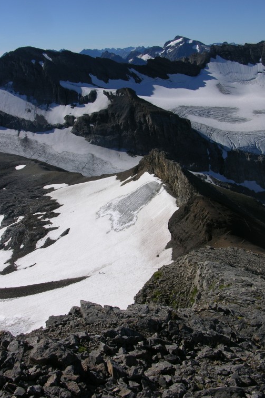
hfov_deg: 35.9
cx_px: 135
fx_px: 409
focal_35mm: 37
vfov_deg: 51.9
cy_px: 199
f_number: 7.1
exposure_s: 1/361
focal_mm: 8.9
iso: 50
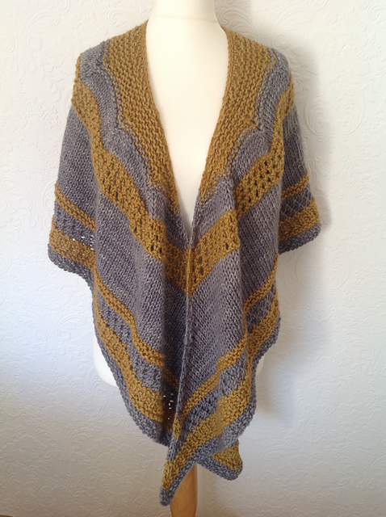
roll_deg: +1.1
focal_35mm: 35
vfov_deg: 52.7
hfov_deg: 40.6
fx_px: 522
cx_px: 193
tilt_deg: -15.3
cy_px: 258
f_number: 2.4
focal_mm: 4.28
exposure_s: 1/30
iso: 64
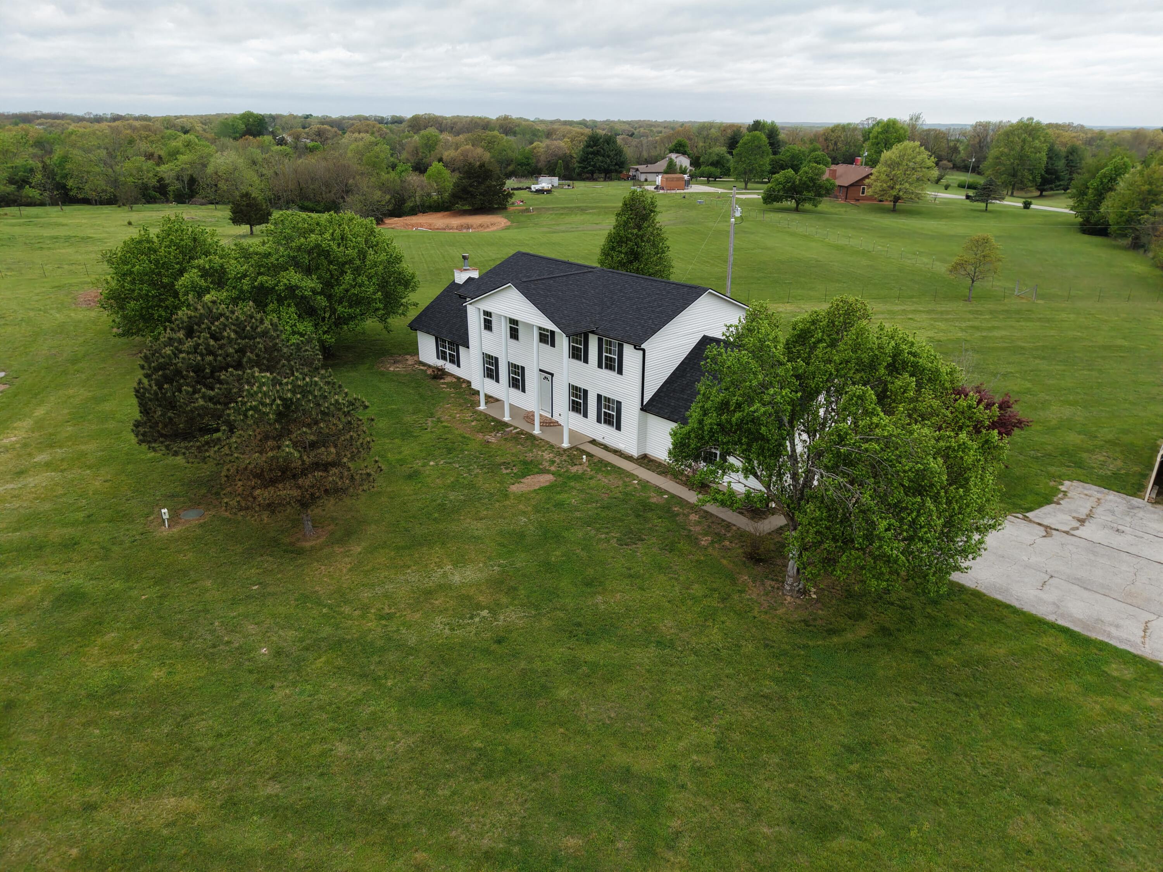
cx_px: 582
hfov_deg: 71.6
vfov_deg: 56.8
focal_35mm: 24
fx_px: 806
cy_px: 436
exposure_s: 1/180
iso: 100
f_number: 1.8
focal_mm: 8.67
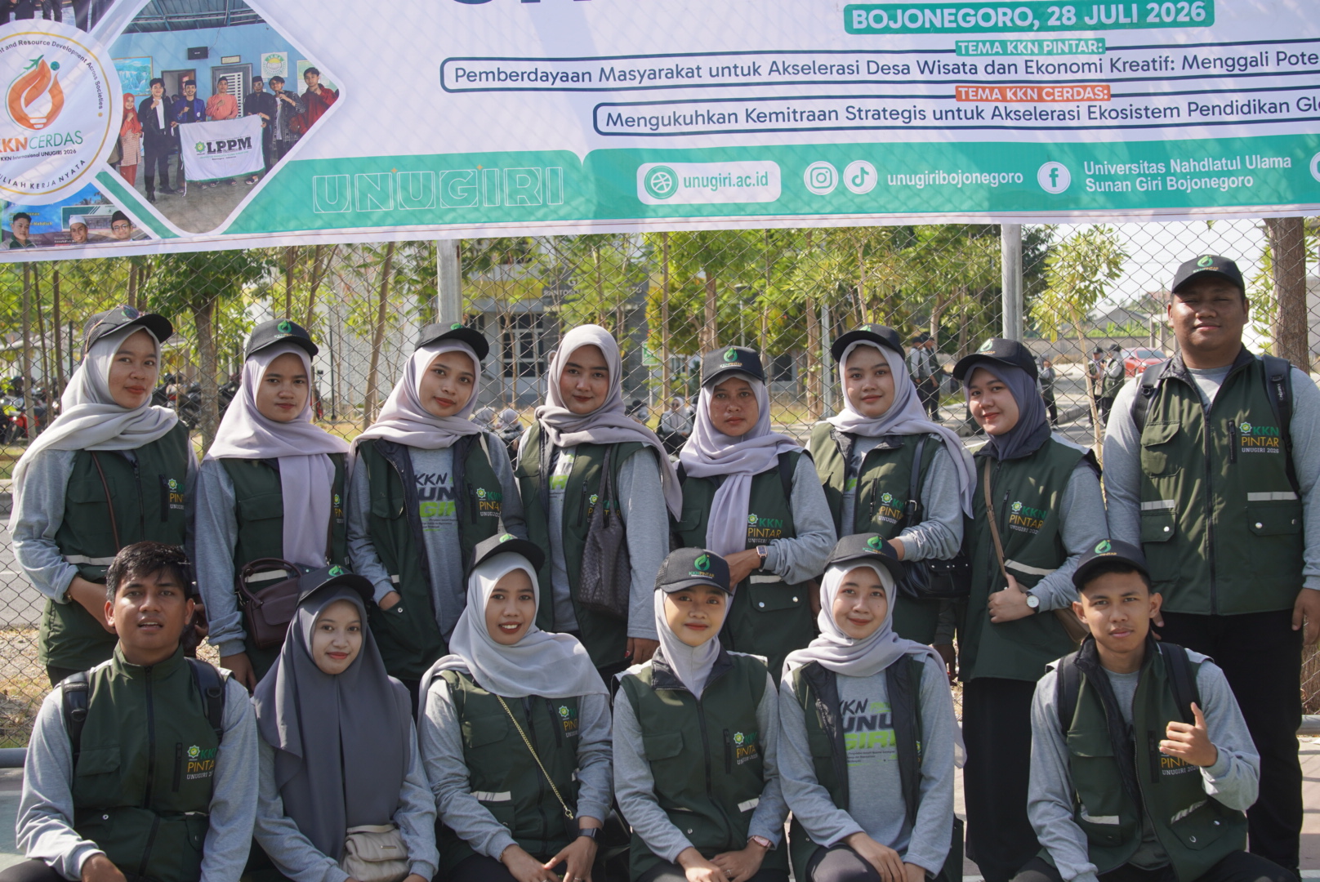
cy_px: 441
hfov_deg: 37.8
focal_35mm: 52
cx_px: 660
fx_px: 1926
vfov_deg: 25.8
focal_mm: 35
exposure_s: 1/320
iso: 100
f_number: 4.5
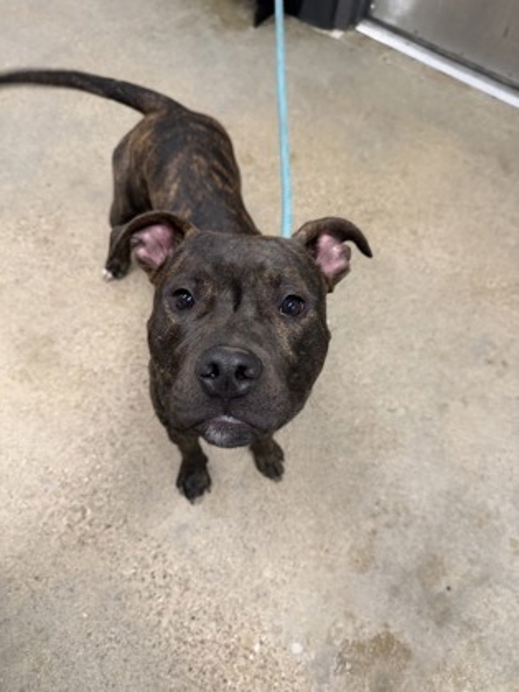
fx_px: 480
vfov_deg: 71.6
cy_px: 346
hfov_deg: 56.8
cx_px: 260
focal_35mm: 24
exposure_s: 1/60
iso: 200
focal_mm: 6.76
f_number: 1.78
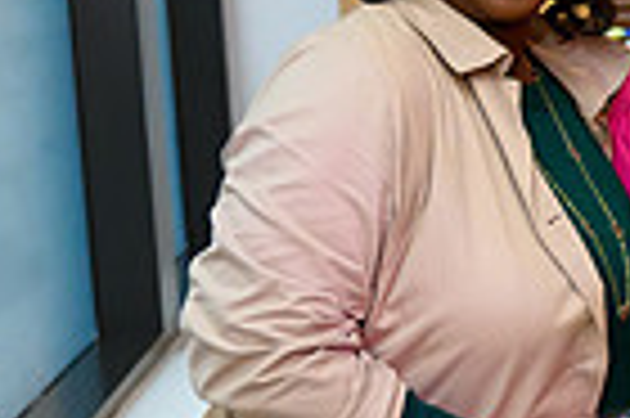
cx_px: 1008
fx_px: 2028
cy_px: 153
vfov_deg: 11.8
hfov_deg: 15.9
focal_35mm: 116
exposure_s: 1/125
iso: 1600
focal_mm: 28
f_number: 3.2
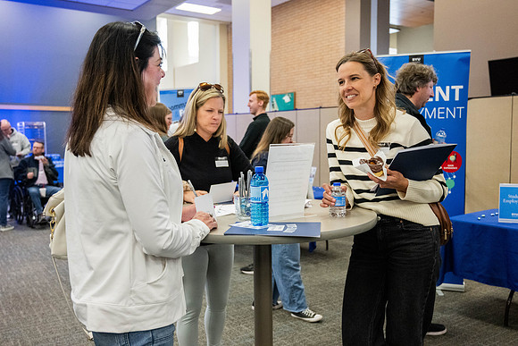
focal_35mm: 34
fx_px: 489
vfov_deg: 38.9
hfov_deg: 55.8
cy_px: 173
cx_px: 259
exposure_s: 1/200
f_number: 4
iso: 5000
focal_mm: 34
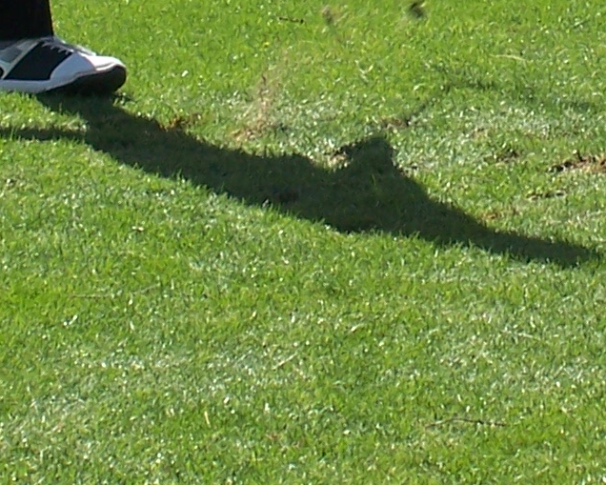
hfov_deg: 6.6
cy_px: -273
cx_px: 666
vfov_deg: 5.3
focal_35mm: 290
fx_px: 5202
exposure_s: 1/350
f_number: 4.5
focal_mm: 13.7
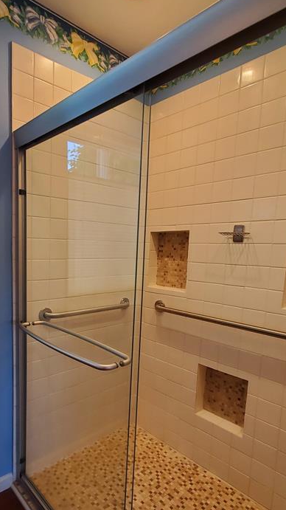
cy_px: 275
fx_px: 284
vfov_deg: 83.7
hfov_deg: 52.4
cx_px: 92
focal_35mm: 21
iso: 100
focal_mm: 1.8
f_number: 2.2
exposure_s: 1/60
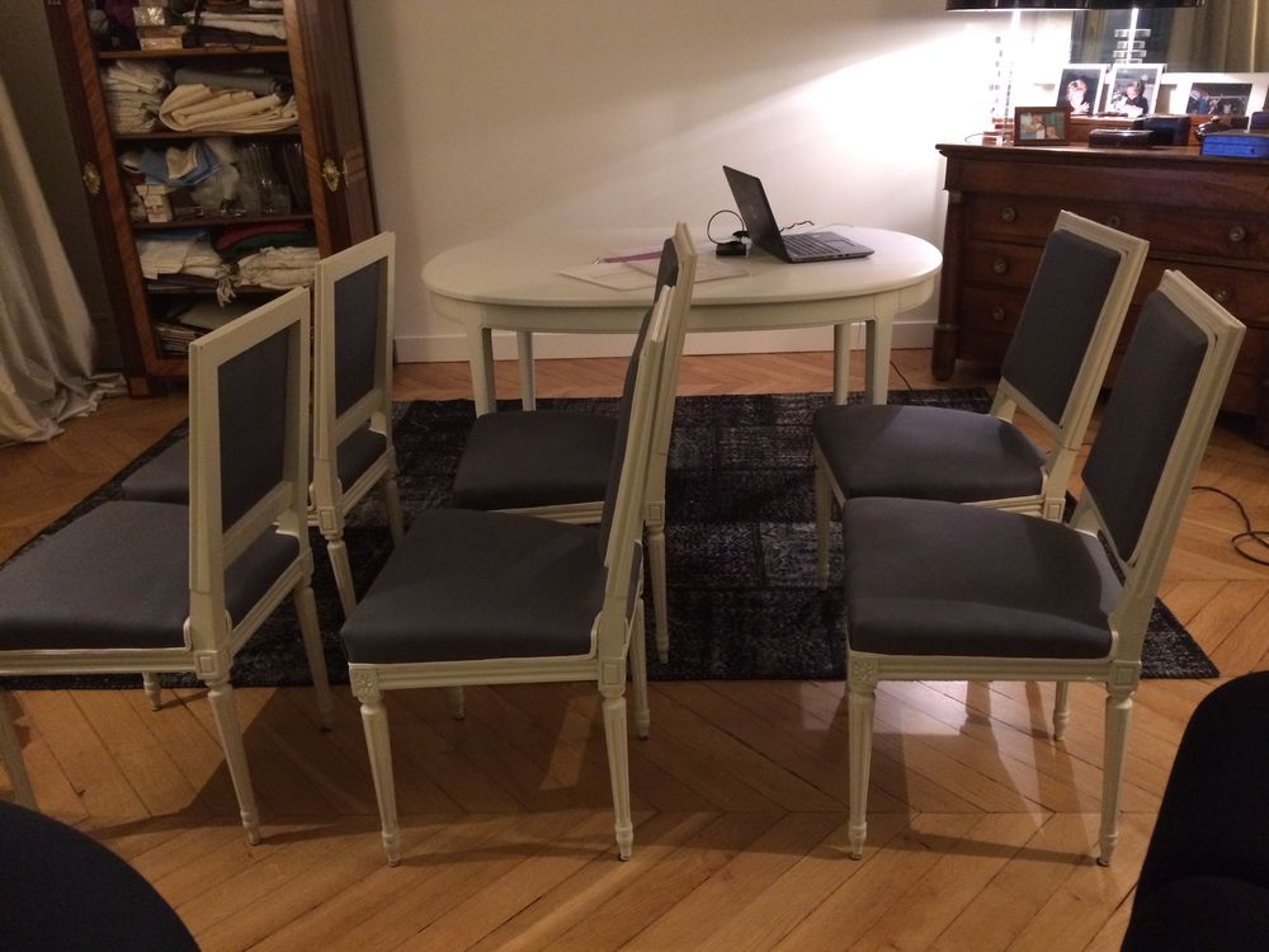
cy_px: 476
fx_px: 1063
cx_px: 634
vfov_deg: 48.2
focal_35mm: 29
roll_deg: +2.8
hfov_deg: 61.7
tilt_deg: -22.1
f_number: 2.2
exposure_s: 1/17
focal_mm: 4.15
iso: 320
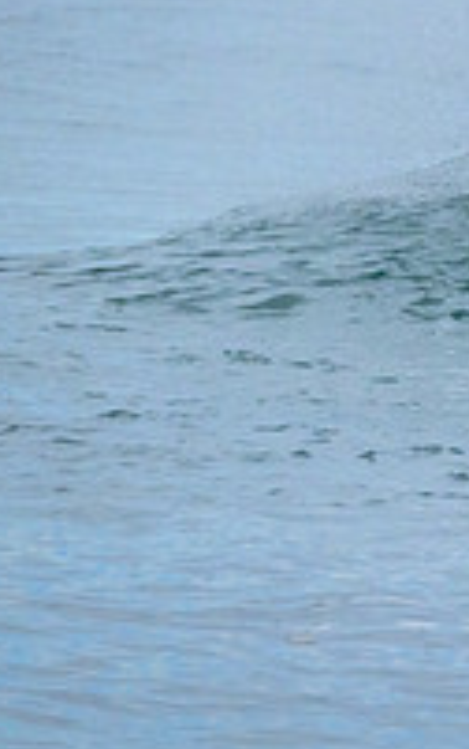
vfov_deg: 1.3
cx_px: 938
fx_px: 32937
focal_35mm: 1614
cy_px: 222
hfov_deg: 0.8
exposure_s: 1/1250
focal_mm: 550
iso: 4000
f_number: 11
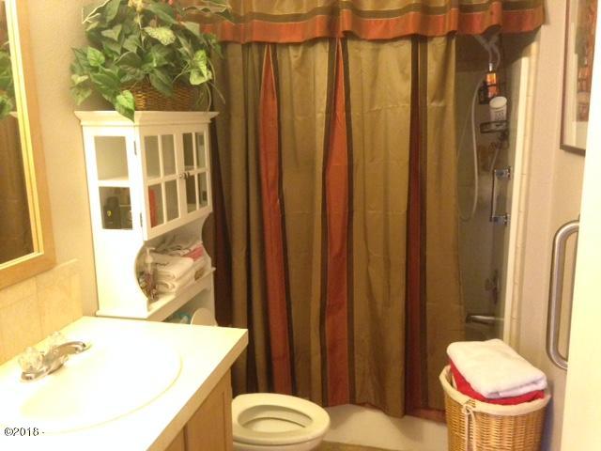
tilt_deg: -11.9
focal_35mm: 33
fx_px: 573
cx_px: 300
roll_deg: +1.8
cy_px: 226
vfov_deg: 42.9
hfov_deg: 55.4
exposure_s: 1/15
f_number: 2.4
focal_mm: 4.12
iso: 500
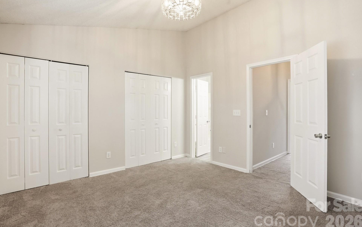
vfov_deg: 68.0
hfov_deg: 94.3
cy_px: 109
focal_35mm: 17
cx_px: 176
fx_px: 168
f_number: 10
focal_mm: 16
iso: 4000
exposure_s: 1/800
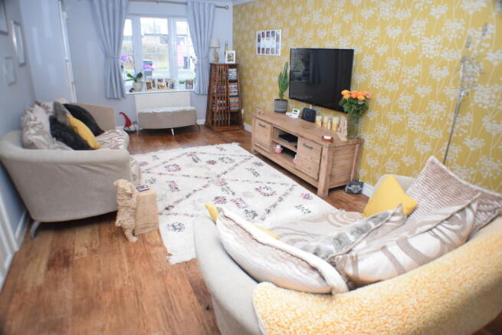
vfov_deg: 48.0
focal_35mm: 27
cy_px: 168
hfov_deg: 67.4
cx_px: 251
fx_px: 377
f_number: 3.5
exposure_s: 1/60
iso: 900
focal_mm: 18
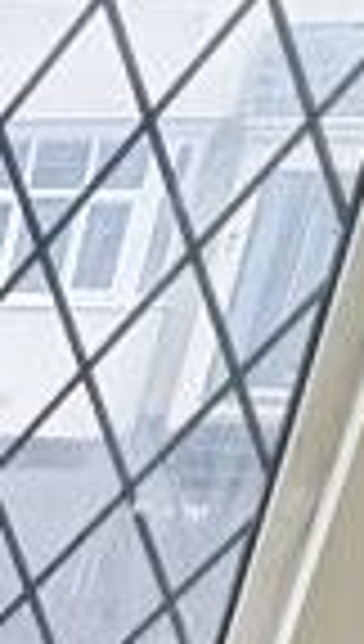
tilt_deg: -32.5
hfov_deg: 8.2
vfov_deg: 15.9
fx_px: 1860
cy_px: 1243
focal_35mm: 109
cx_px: -935
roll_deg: +2.2
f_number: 2.2
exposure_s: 1/100
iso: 125
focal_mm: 2.22
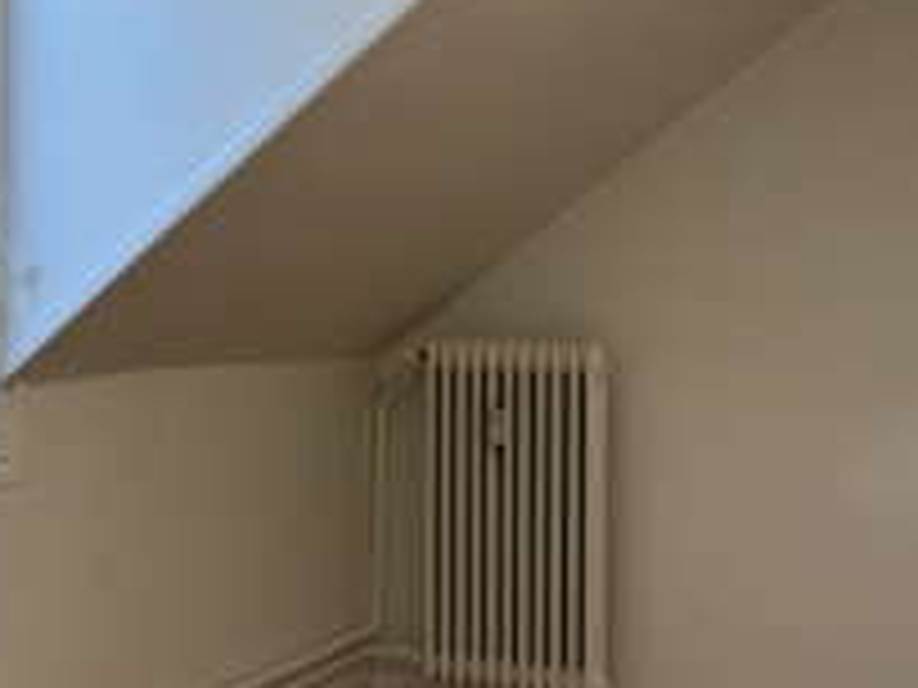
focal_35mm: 53
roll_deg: -1.0
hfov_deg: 36.1
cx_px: 414
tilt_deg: -1.1
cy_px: 319
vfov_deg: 27.5
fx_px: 1406
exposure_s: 1/60
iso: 32
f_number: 1.8
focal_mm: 3
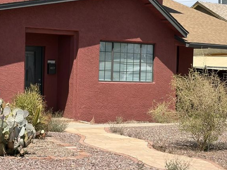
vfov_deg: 15.8
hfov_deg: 21.1
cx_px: 92
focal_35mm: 93
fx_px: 609
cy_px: 59
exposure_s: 1/3125
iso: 40
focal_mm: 5.96
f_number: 1.6
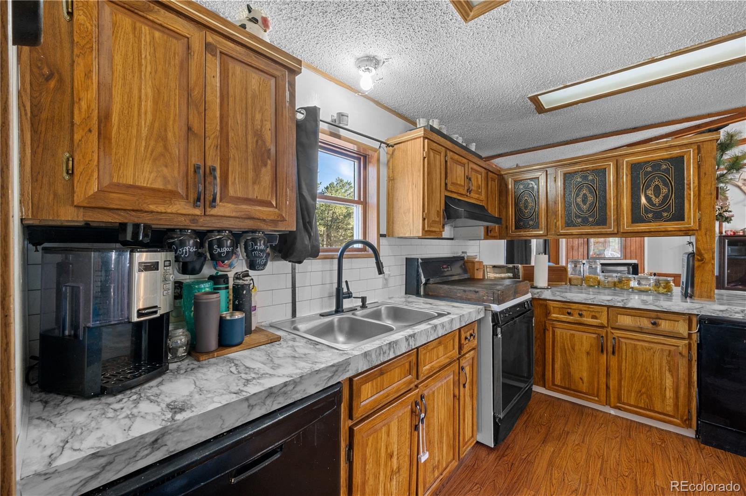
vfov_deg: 81.1
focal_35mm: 14
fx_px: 290
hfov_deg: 104.3
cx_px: 373
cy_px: 248
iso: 640
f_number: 11
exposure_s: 1/1.67
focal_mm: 14
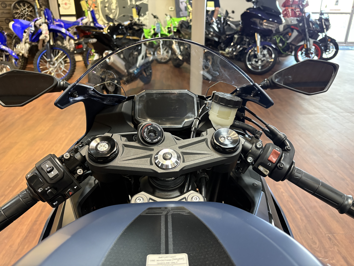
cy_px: 133
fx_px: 266
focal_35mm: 26
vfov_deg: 53.1
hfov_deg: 67.3
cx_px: 177
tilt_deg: -23.6
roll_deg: +0.4
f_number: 1.6
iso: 500
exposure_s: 1/40
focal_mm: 5.96
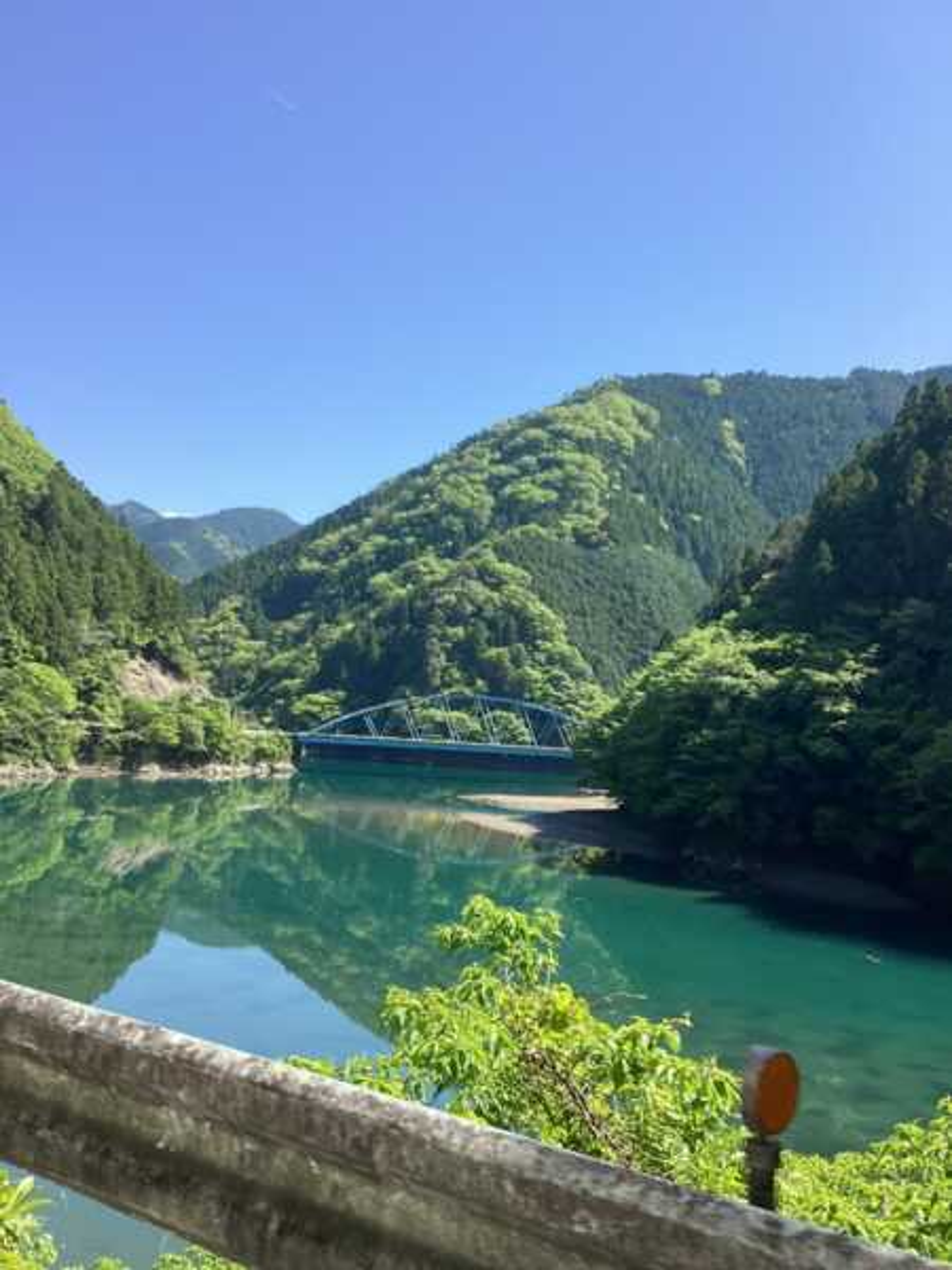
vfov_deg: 58.4
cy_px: 635
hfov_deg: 45.4
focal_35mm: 31
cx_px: 476
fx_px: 1137
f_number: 2.4
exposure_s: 1/727
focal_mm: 3.3
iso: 25
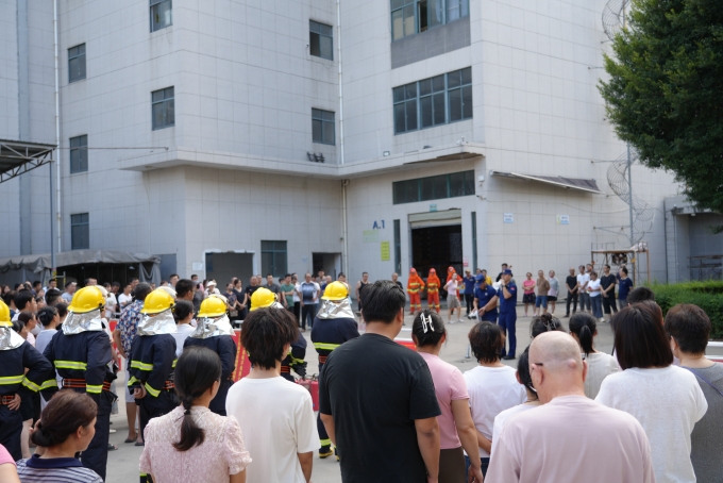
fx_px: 784
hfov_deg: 49.5
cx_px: 362
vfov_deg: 34.2
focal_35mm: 39
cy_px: 242
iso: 200
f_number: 4
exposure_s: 1/125
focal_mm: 39
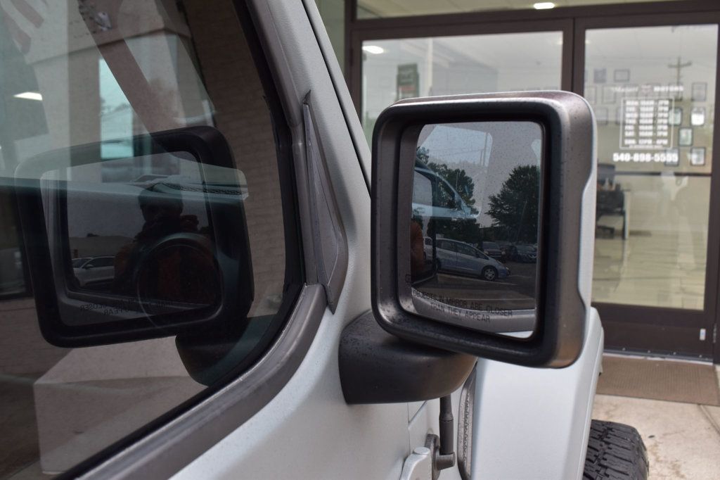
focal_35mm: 36
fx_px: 720
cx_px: 360
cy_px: 240
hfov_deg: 53.1
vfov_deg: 36.8
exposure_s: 1/50
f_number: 8
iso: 400
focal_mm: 24
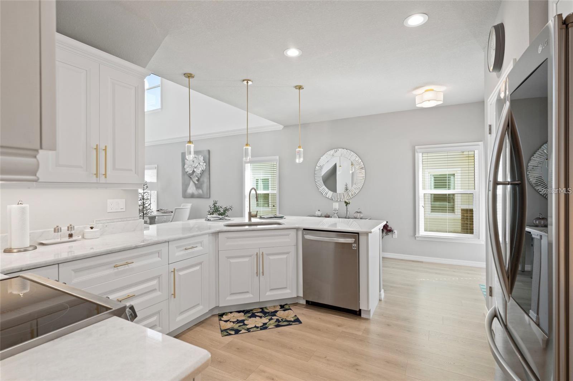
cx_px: 286
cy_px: 190
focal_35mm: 18
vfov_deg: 68.8
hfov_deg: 91.7
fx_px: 278
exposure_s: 1/5
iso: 320
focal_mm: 17.5
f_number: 8
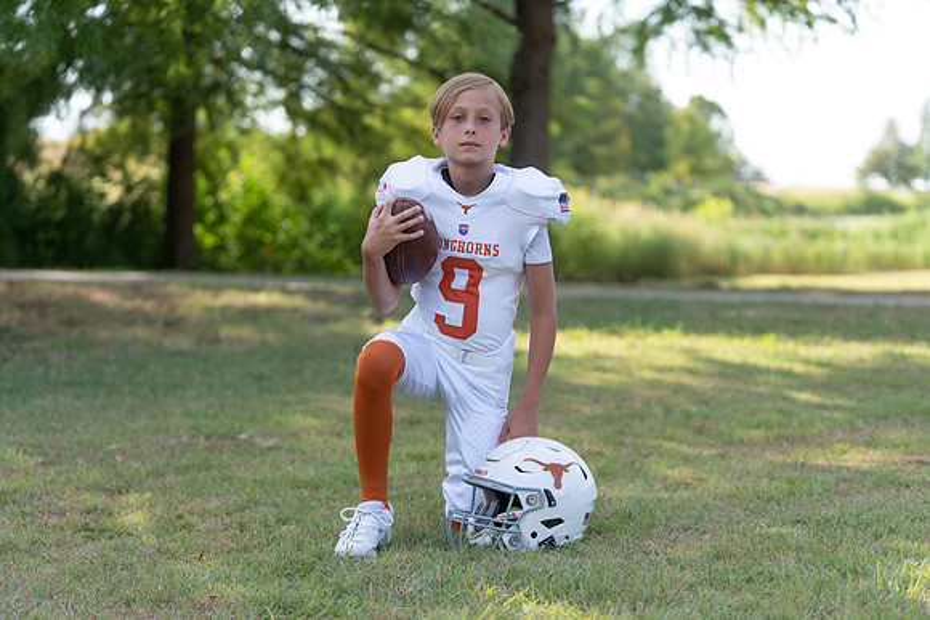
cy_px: 310
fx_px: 2093
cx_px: 465
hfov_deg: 25.1
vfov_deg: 16.9
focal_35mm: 81
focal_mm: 81
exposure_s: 1/400
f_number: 2.8
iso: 100
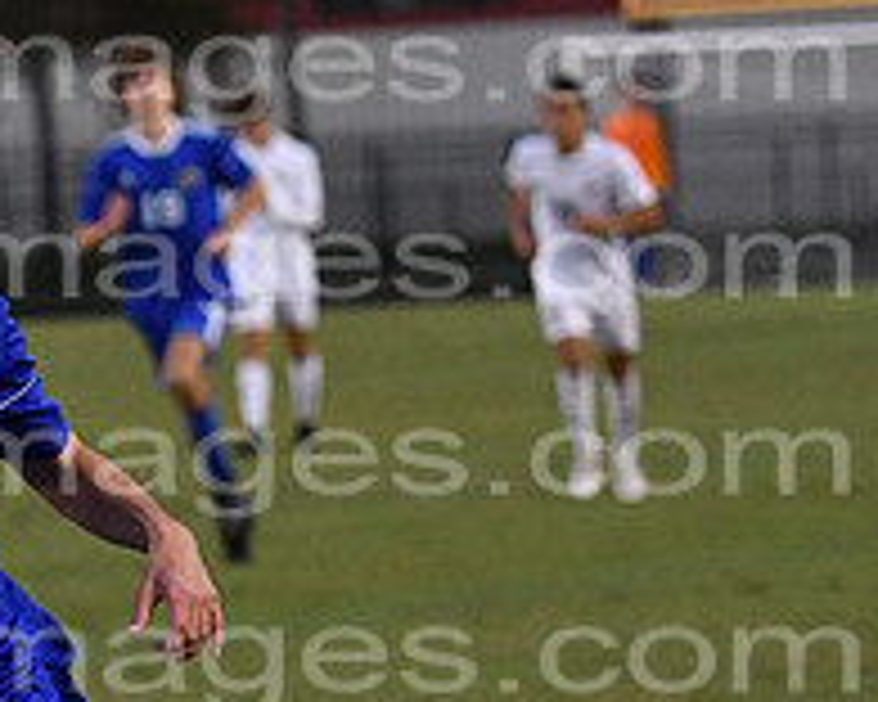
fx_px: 10888
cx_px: -153
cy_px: 758
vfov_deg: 3.7
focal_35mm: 419
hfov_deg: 4.6
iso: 3200
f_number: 3.2
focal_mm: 100
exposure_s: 1/800
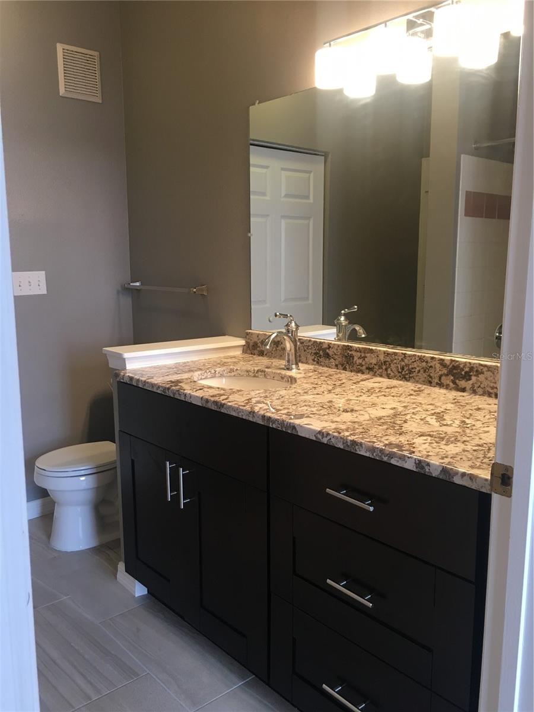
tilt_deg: -8.4
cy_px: 356
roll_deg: -0.1
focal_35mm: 29
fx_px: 596
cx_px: 267
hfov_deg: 48.2
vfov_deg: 61.7
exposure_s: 1/30
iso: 80
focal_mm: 4.15
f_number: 2.2
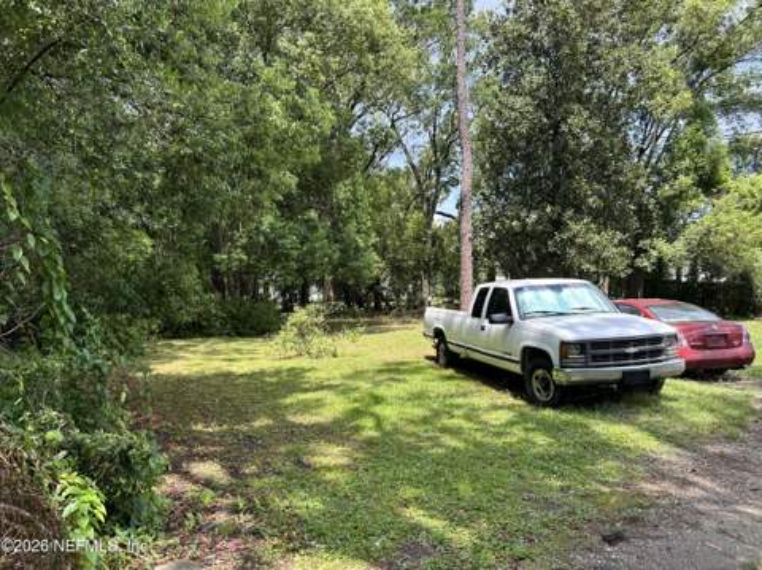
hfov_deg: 67.4
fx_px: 572
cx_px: 381
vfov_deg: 53.0
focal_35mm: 26
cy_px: 285
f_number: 1.5
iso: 50
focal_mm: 5.7
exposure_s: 1/873
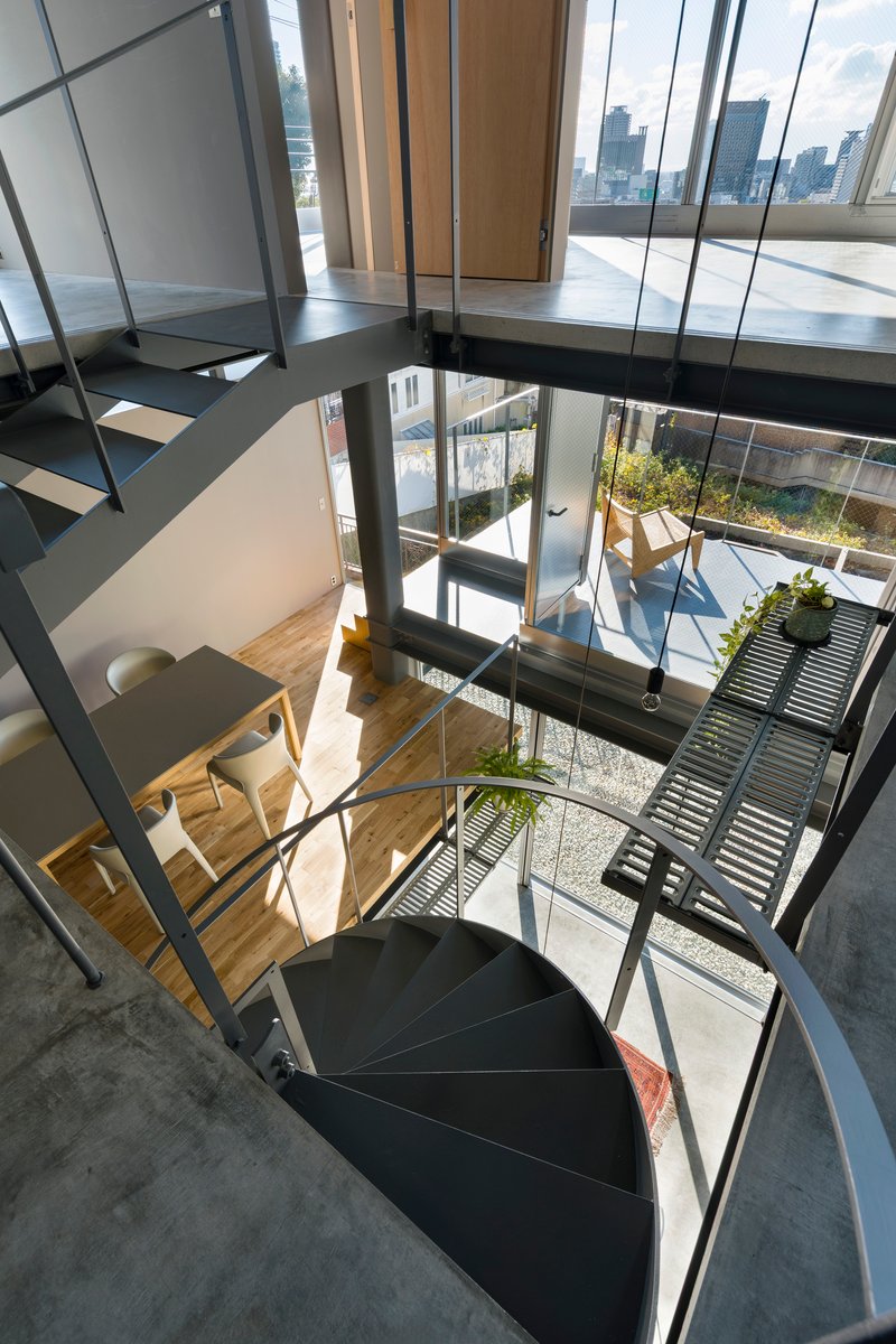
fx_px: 635
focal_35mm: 17
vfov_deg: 93.3
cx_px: 448
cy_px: 672
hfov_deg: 70.4
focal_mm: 17
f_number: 11
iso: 100
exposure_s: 1/13
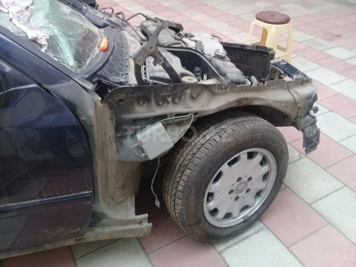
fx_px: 319
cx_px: 178
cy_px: 134
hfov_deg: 58.4
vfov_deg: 45.4
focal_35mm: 31
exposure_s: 1/33
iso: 64
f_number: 2.2
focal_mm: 3.3
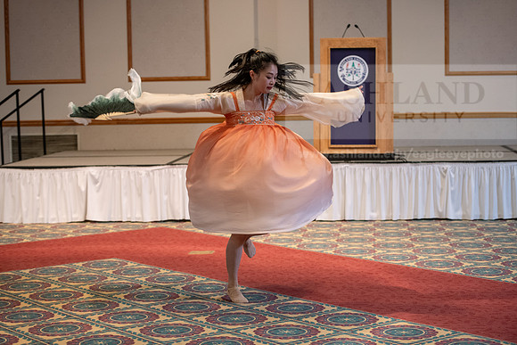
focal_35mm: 70
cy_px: 172
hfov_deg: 28.8
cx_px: 258
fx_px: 1005
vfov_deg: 19.5
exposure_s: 1/250
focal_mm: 70
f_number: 3.2
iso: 1600
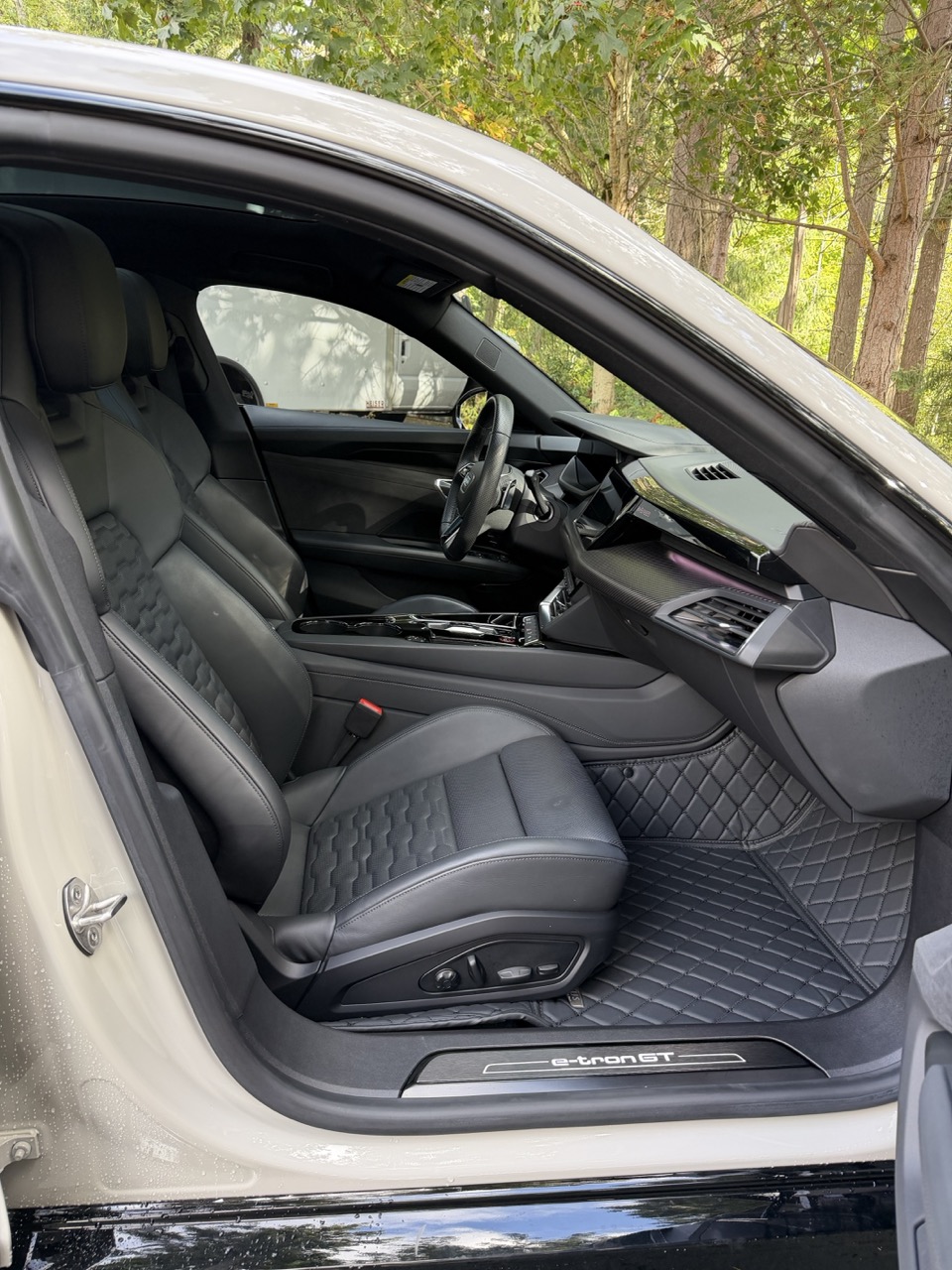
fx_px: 880
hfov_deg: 56.8
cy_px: 635
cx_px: 476
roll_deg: -4.5
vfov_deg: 71.6
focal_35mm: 24
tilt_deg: -14.9
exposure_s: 1/133
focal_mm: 6.76
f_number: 1.78
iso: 160
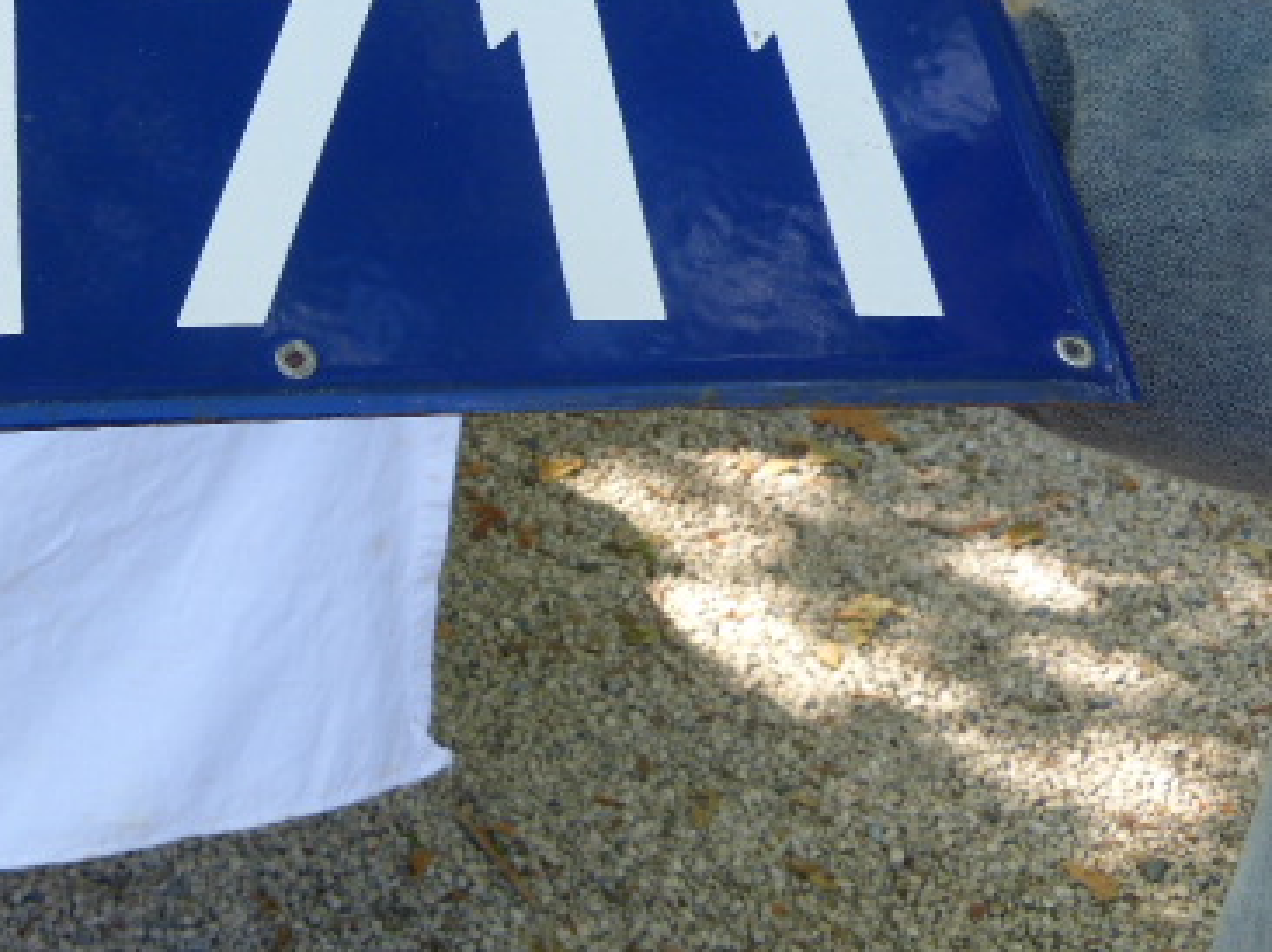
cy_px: 233
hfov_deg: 33.4
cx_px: 250
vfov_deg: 25.7
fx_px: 2056
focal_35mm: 56
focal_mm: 5.6
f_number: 4
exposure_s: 1/125
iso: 100
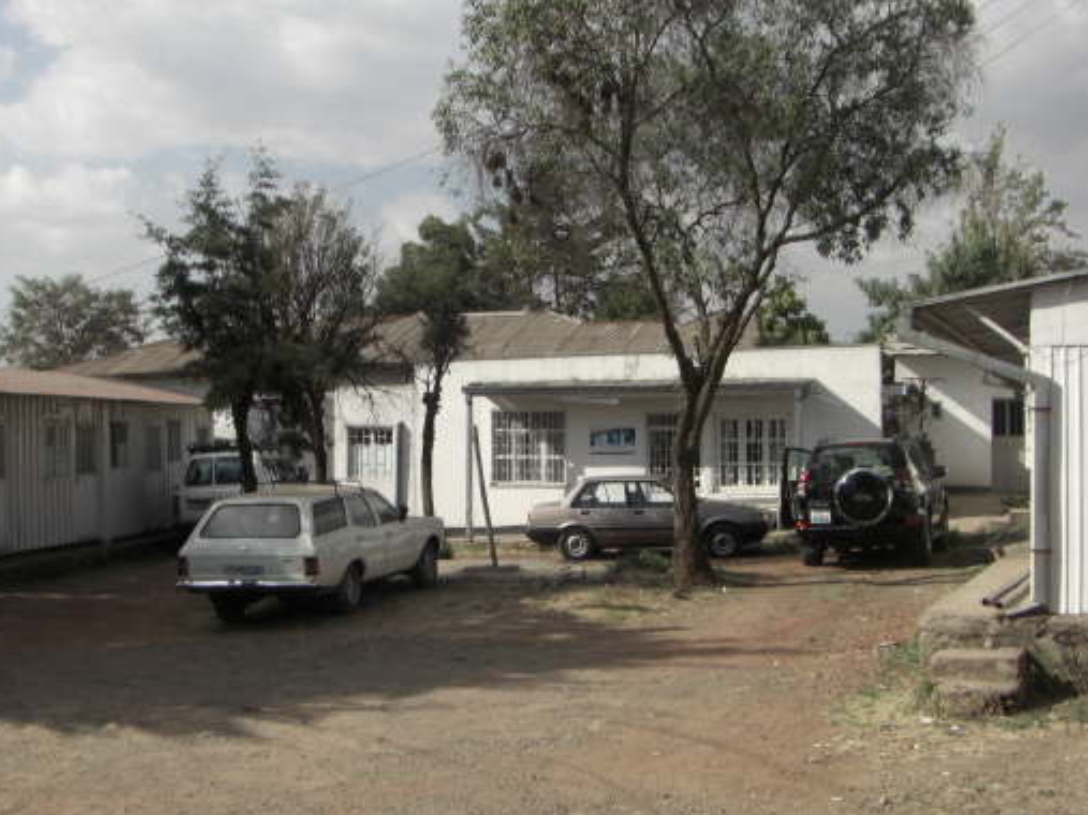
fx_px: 1508
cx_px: 485
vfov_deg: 30.2
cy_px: 463
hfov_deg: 39.6
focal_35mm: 48
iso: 64
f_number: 4.6
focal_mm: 6.3
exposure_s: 1/320
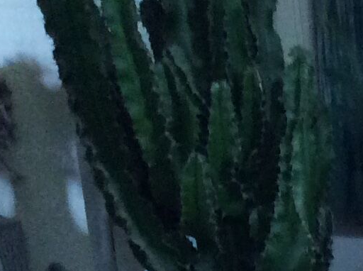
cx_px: 888
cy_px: 662
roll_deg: +1.5
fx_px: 1696
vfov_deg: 8.3
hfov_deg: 10.4
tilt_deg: -19.5
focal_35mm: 162
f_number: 2.4
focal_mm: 3.3
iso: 160
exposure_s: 1/25
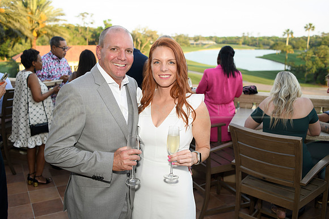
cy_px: 110
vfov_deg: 37.9
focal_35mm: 35
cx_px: 164
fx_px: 320
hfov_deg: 54.4
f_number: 3.5
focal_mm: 35
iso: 160
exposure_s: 1/125
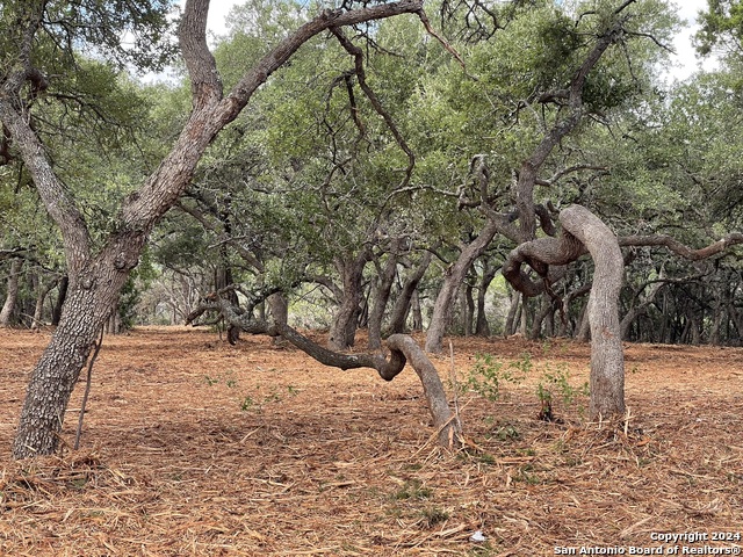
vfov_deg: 22.9
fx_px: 1374
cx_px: 372
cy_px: 278
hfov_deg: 30.3
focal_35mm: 64
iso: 20
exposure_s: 1/141
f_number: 2.2
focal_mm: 7.5
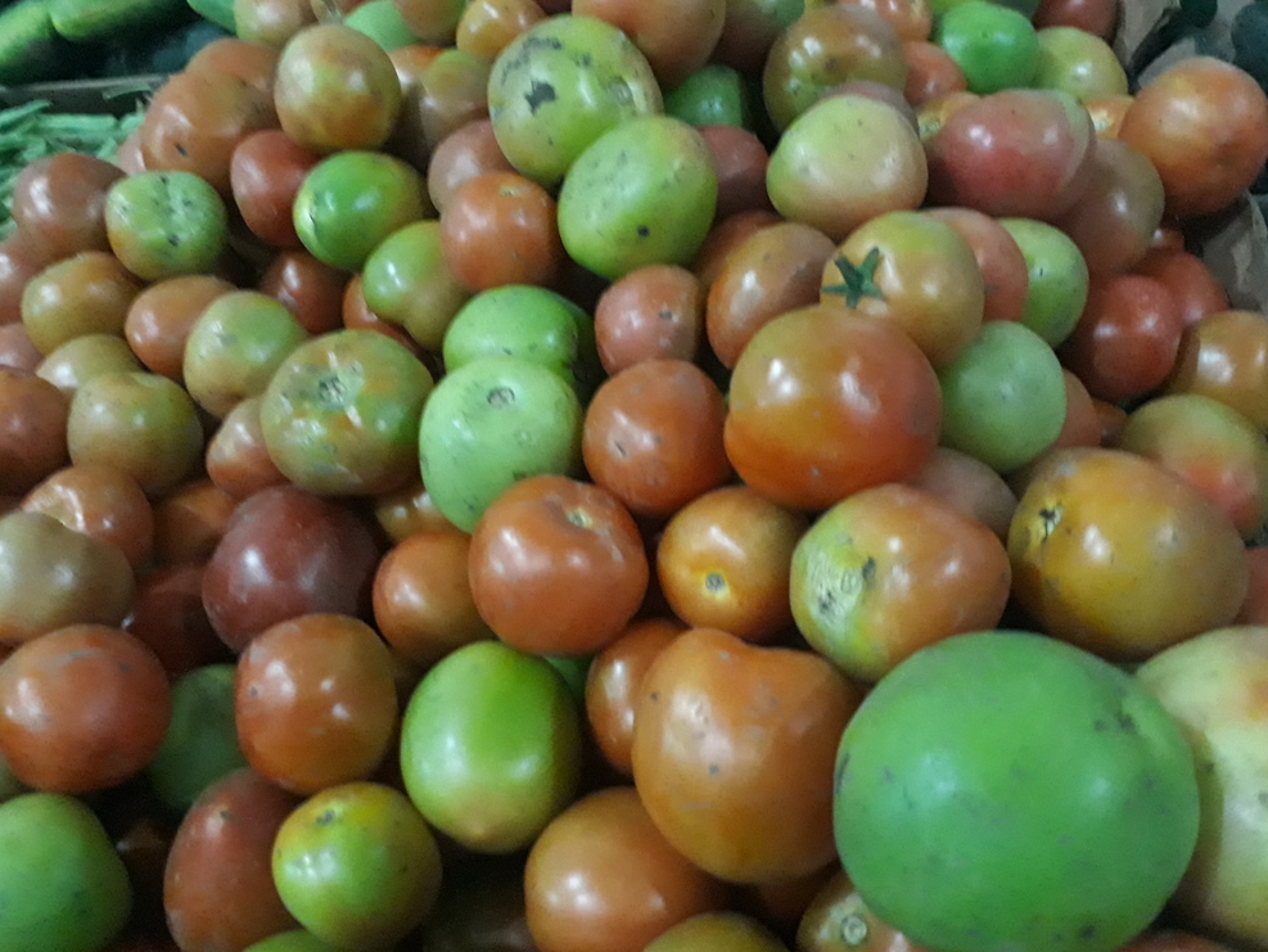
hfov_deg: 63.4
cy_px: 488
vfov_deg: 49.8
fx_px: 1026
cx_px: 630
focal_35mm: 28
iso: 800
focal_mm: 3.6
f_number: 1.9
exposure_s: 1/15
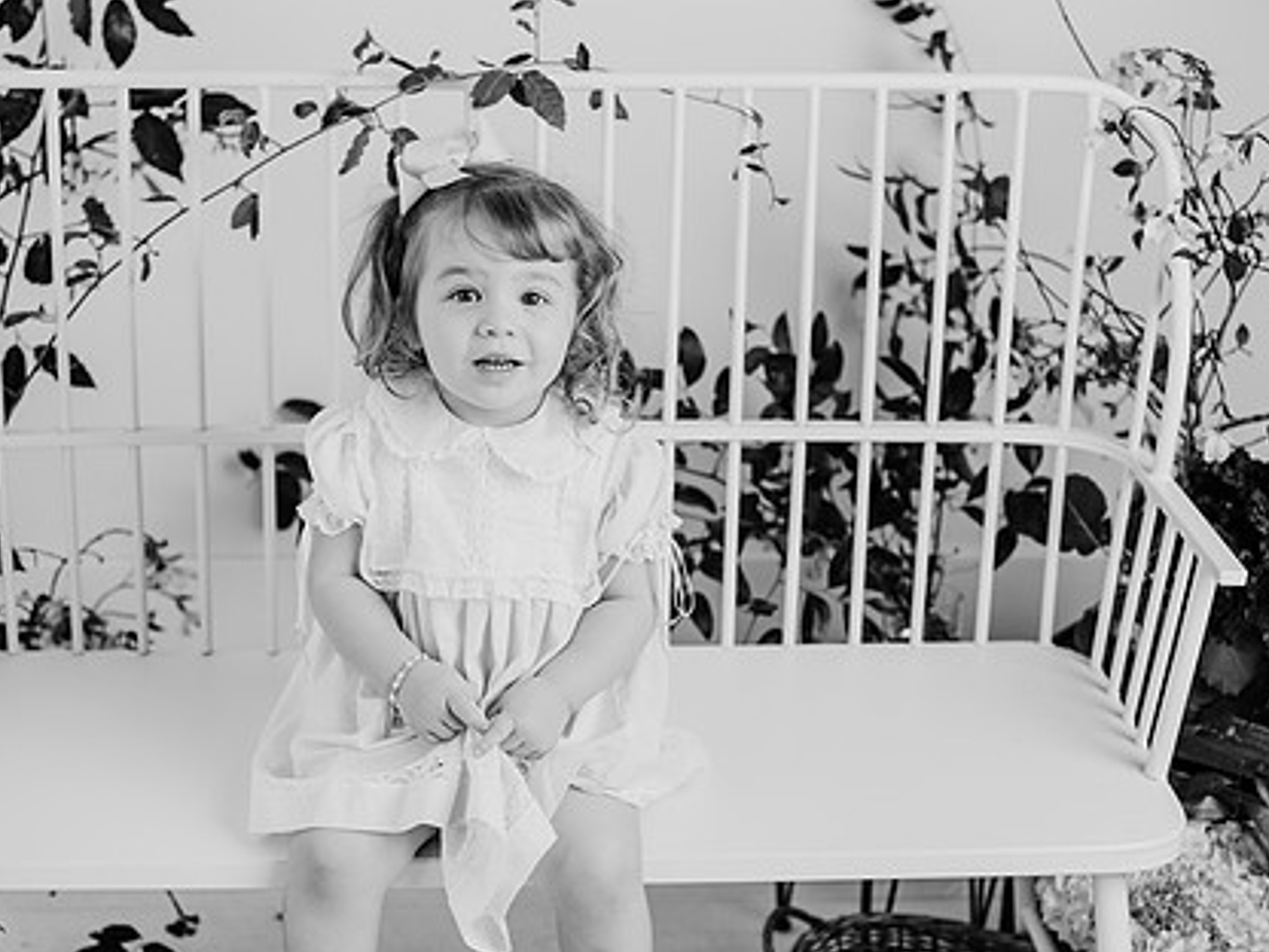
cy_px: 572
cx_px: 530
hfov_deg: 28.1
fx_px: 2529
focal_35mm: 69
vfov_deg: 21.3
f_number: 2.8
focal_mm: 50
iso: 200
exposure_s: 1/250
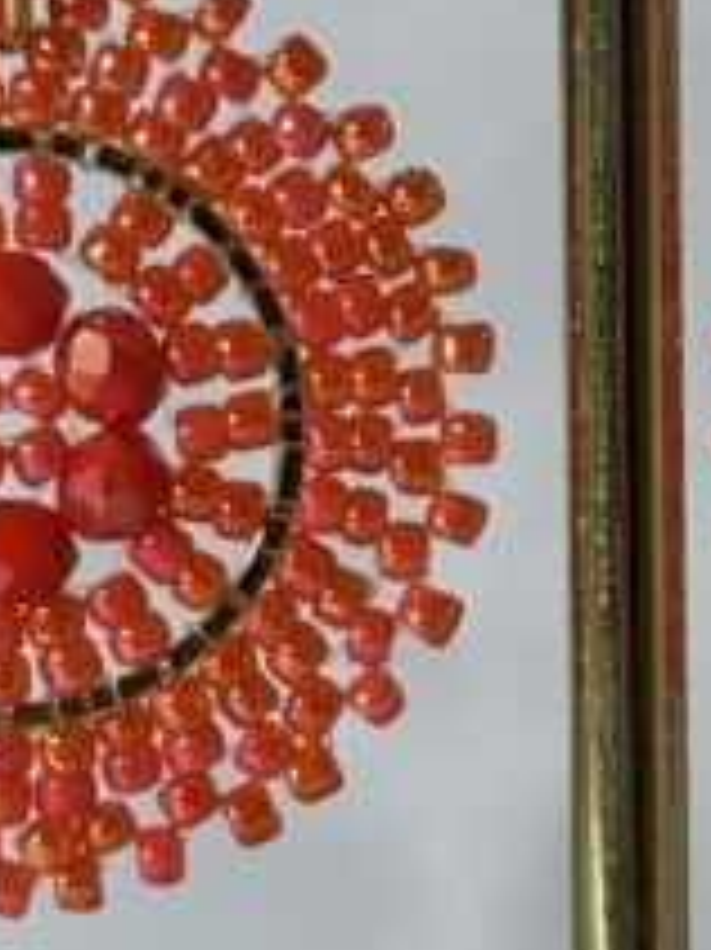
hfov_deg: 5.9
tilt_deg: -8.0
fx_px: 6908
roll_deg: -0.5
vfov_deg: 7.8
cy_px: 770
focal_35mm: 252
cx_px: 698
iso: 25
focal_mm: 5.96
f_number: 1.6
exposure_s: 1/108
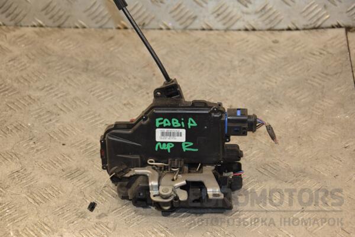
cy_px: 118
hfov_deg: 21.9
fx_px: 917
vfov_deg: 14.7
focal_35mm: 93
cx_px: 178
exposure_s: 1/125
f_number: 5.3
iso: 800
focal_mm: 62
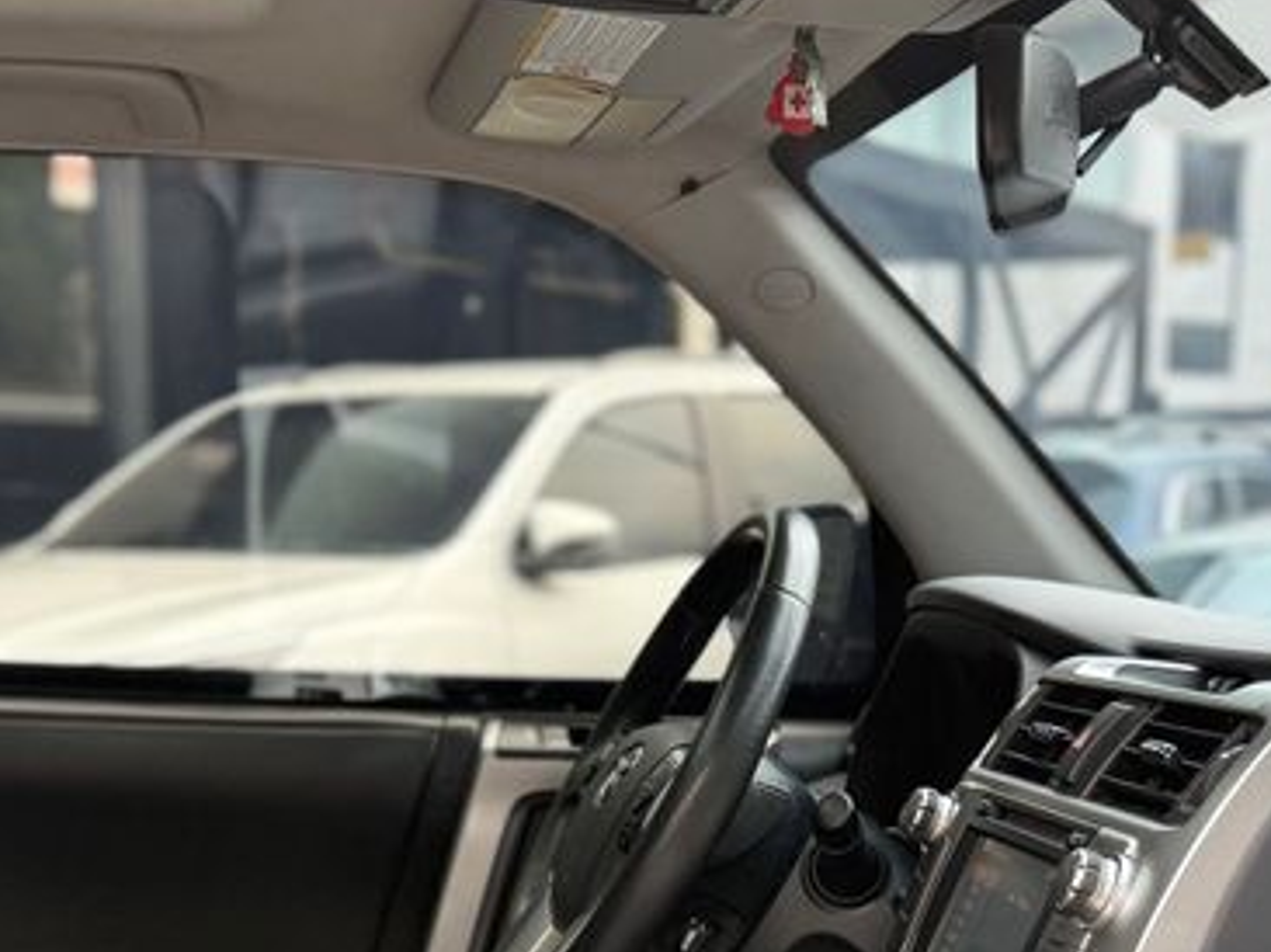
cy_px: 1160
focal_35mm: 63
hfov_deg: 30.5
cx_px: 431
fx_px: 2312
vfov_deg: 21.5
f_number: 1.78
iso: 125
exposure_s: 1/133
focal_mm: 6.76
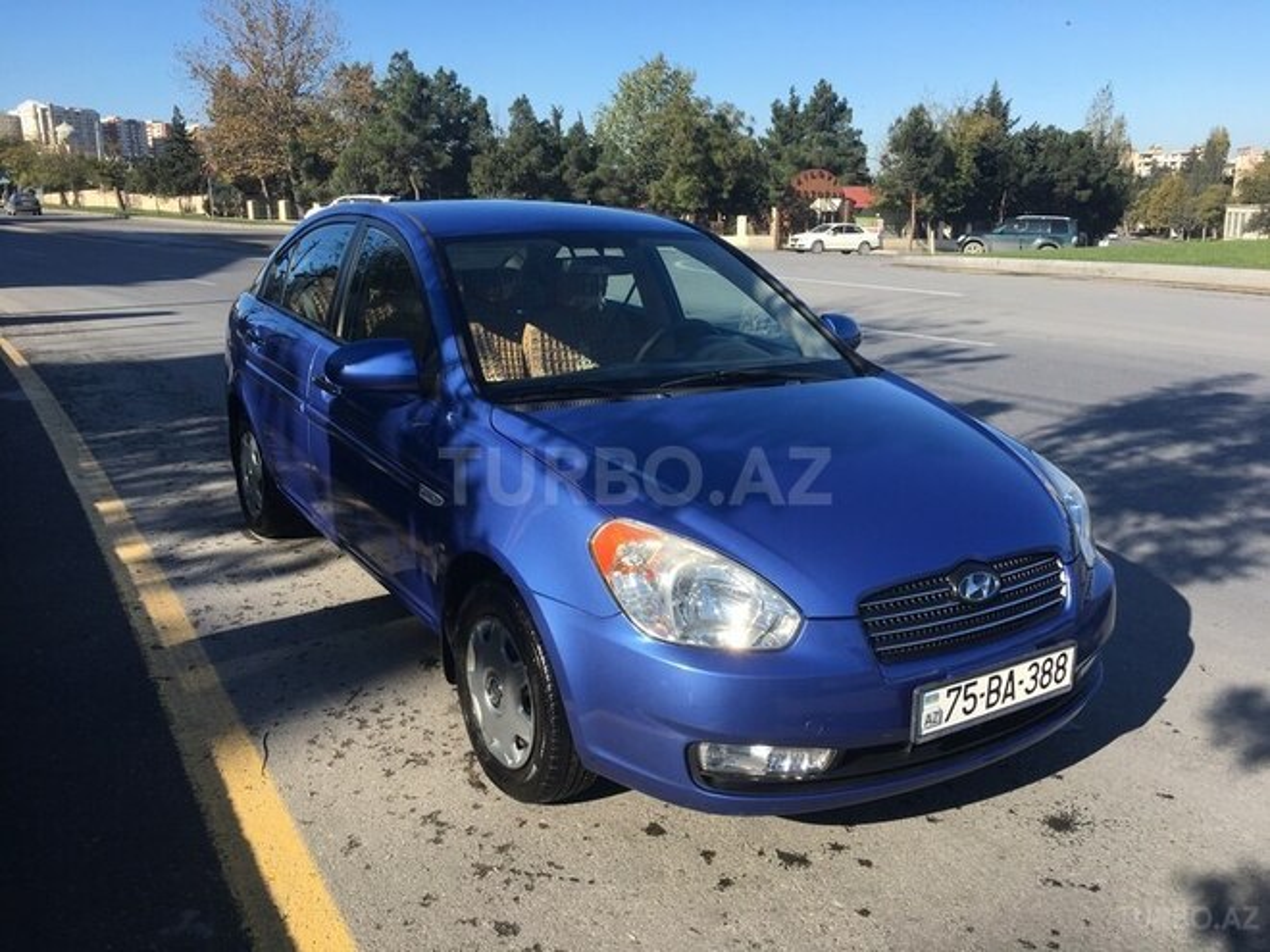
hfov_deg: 61.7
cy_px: 476
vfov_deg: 48.2
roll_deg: +0.9
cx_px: 635
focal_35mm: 29
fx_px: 1064
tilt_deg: -13.4
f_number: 2.2
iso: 25
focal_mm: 4.15
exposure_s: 1/1026
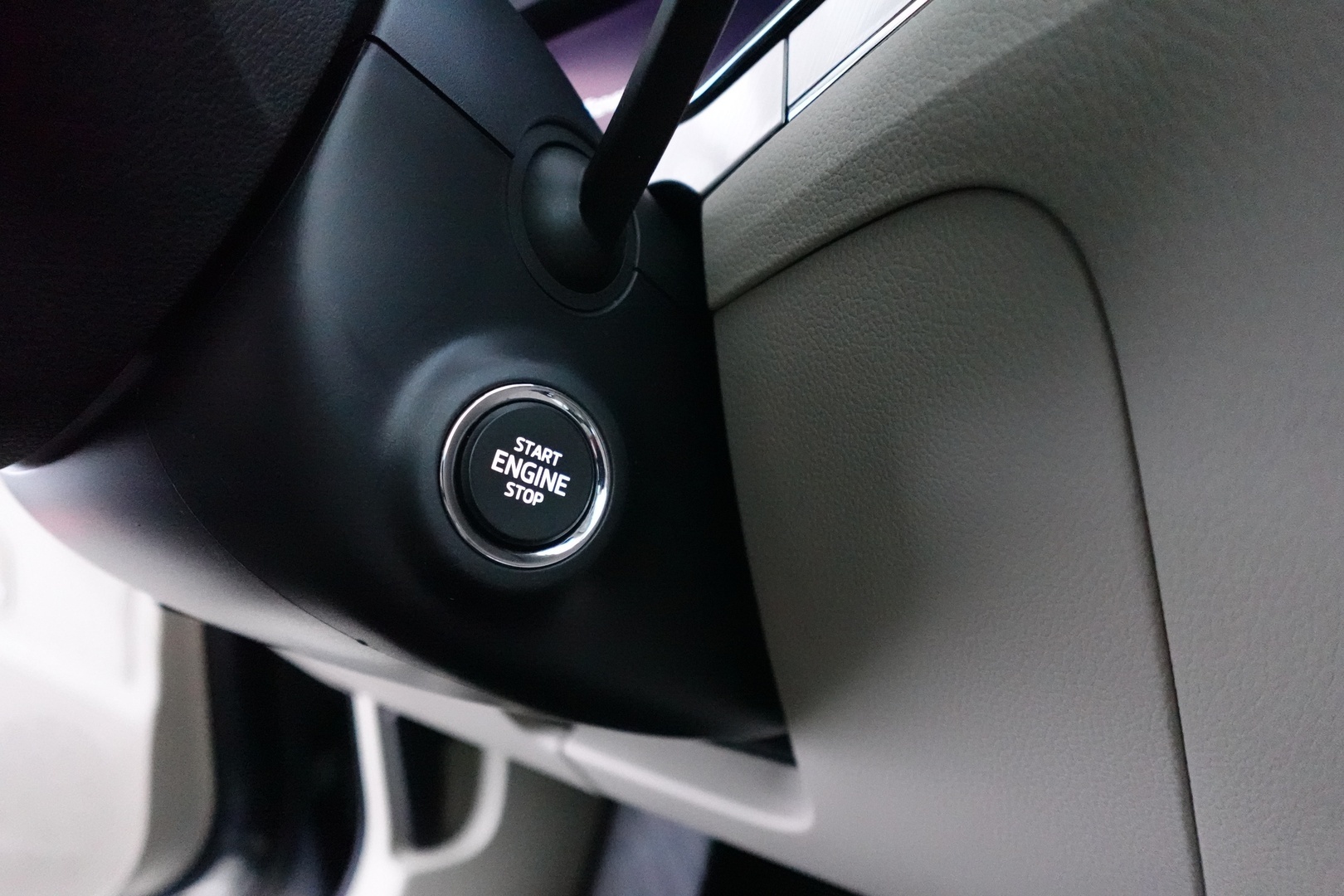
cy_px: 448
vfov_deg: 61.9
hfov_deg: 84.0
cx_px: 672
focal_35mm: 20
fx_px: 747
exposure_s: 1/60
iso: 6400
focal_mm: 7.6
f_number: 2
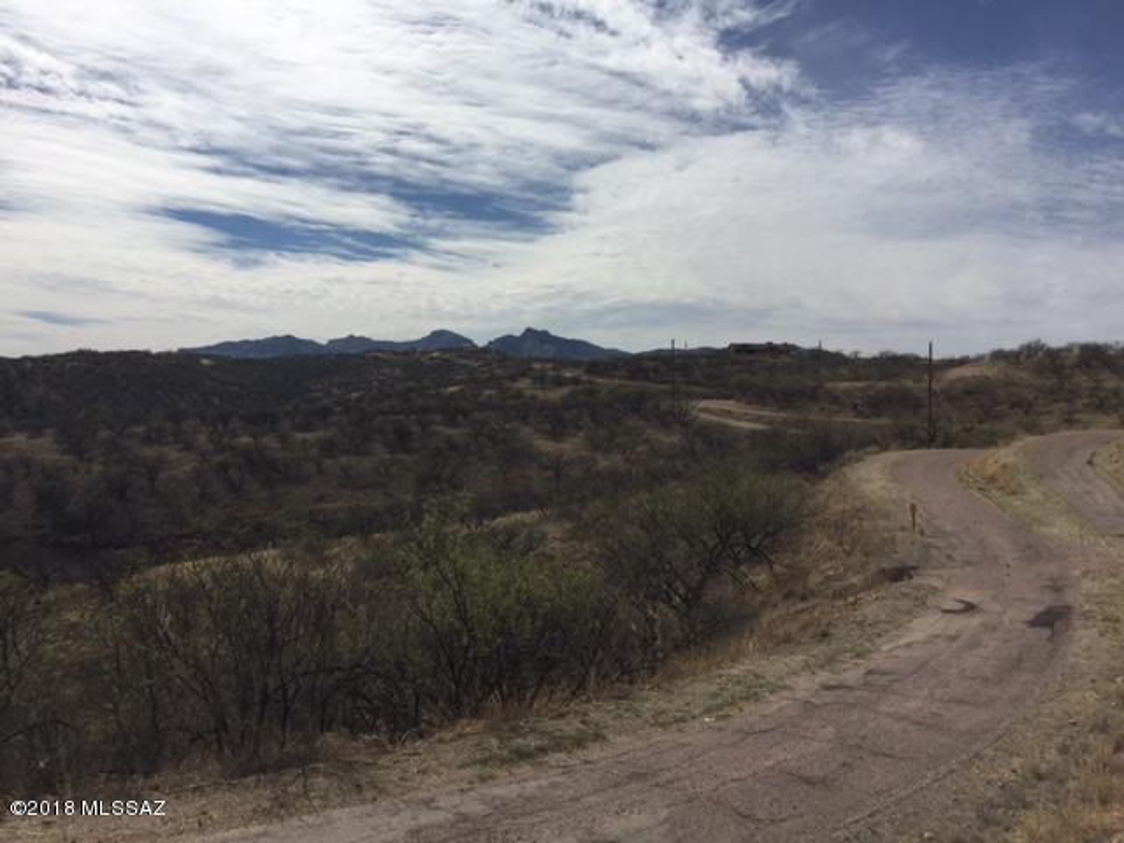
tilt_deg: -0.9
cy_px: 422
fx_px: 942
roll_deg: -1.2
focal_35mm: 29
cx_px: 562
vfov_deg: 48.2
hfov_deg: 61.7
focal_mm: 4.15
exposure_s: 1/5650
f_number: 2.2
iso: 32
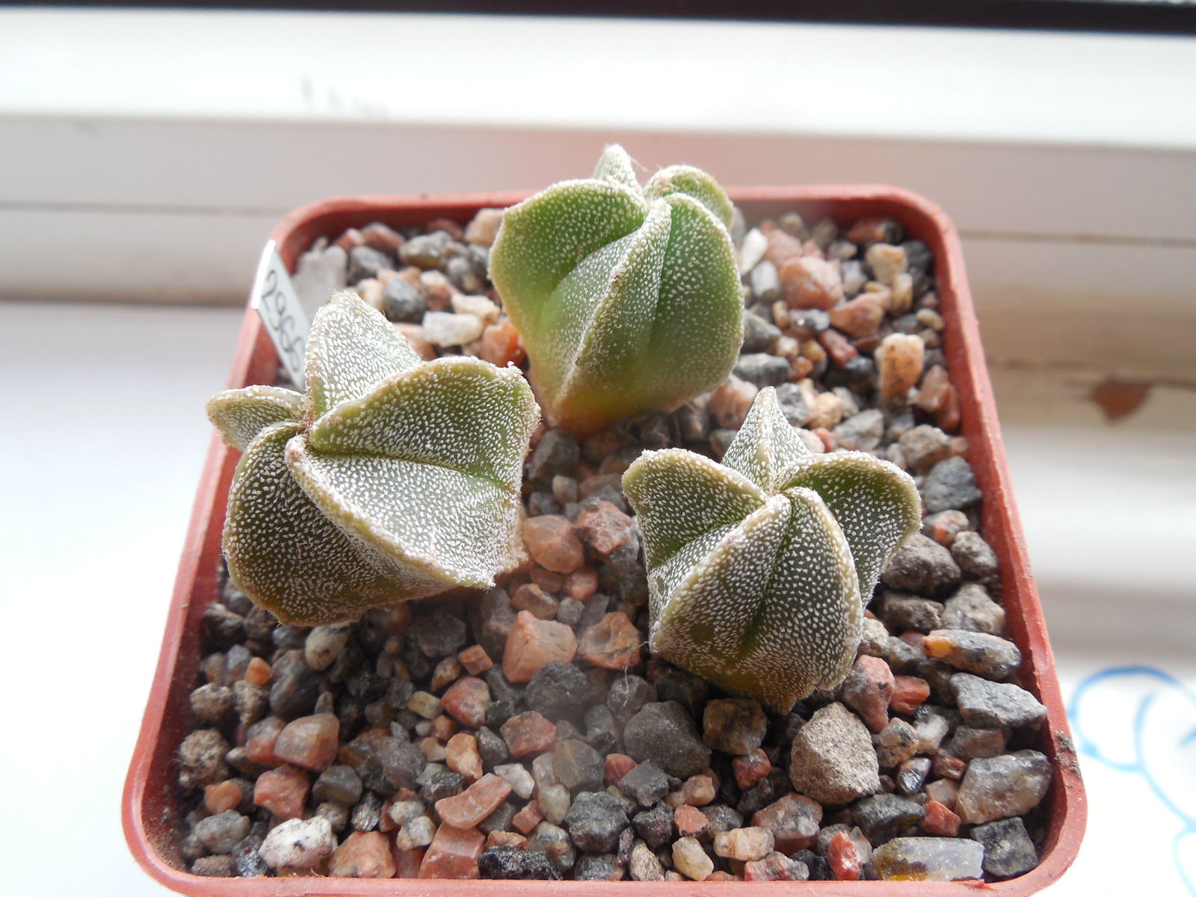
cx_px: 598
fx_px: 1071
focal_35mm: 31
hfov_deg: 58.4
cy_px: 448
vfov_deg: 45.4
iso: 125
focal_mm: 5.6
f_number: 3.6
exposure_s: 1/80
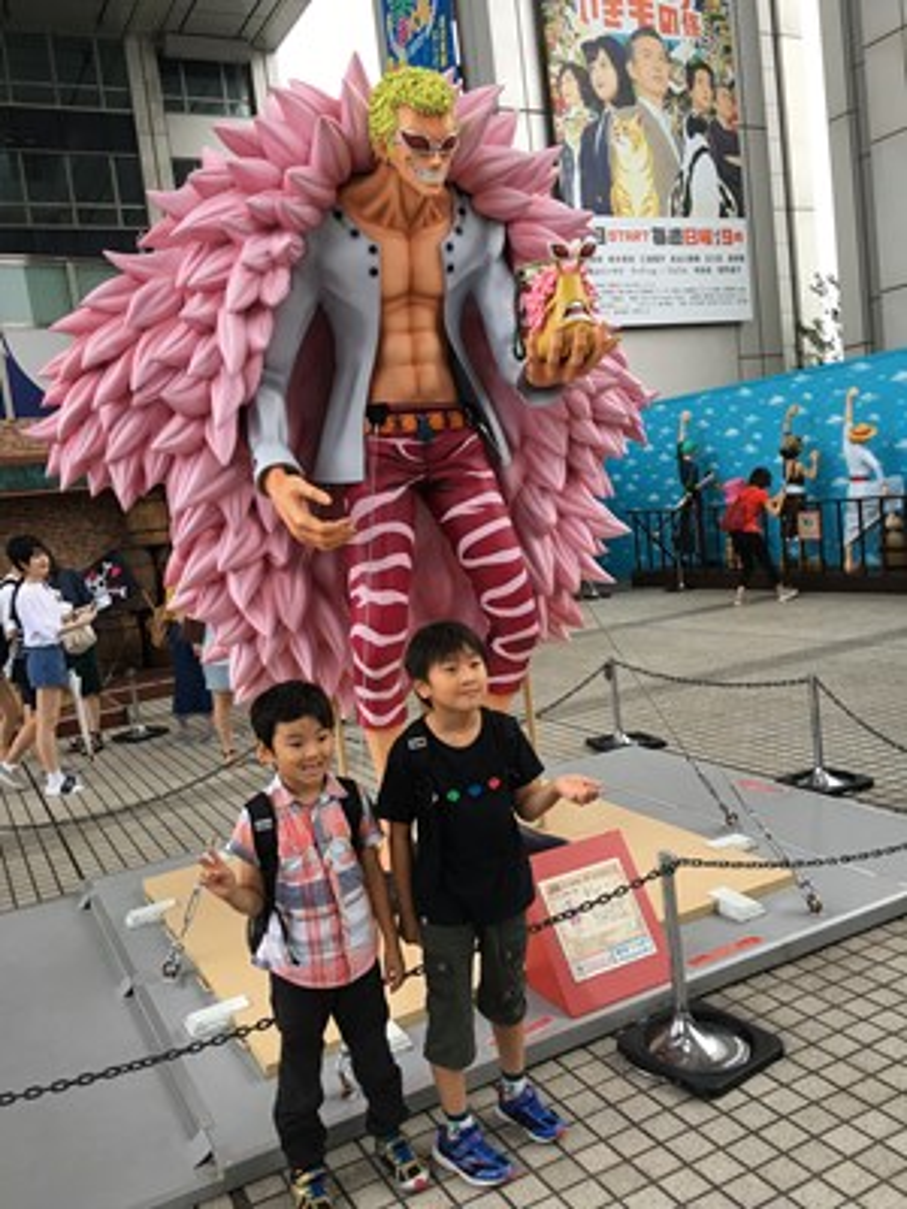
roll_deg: +6.2
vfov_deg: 61.7
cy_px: 604
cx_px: 454
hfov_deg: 48.2
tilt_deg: -5.3
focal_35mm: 29
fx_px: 1013
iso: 32
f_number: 2.2
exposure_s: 1/40
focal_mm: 4.15
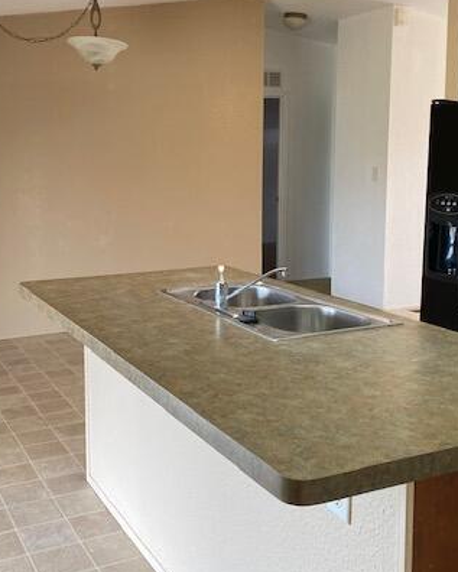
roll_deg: +0.3
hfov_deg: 36.2
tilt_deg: -8.2
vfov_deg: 44.6
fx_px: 694
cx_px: 163
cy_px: 234
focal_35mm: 41
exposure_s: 1/60
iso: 80
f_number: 1.8
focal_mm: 4.25
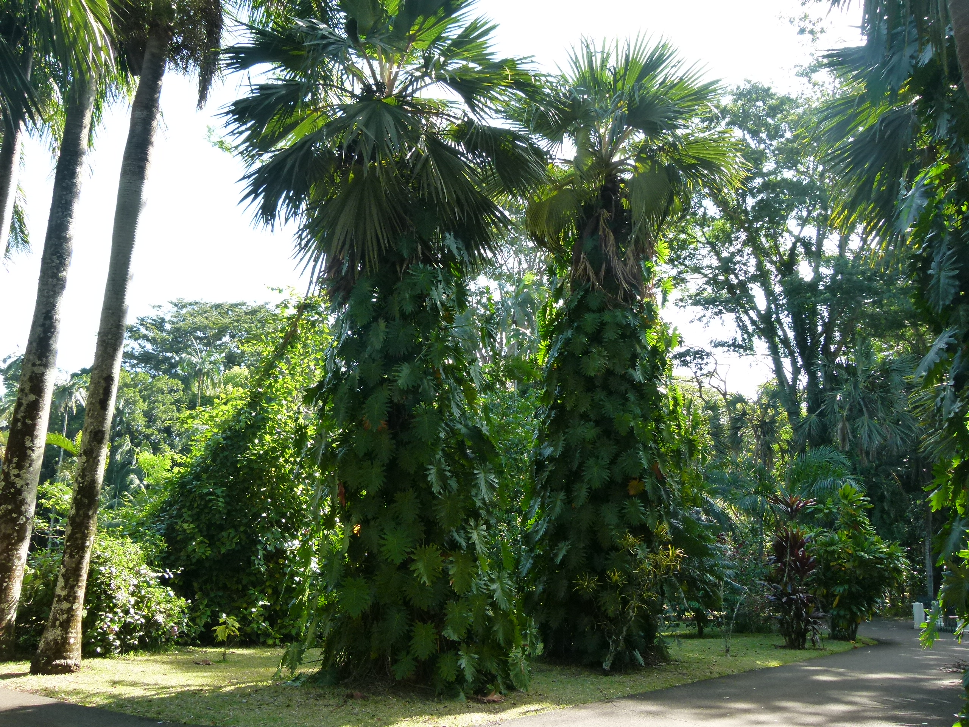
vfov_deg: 48.2
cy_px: 364
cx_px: 484
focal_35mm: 29
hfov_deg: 61.7
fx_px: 812
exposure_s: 1/125
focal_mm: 5.2
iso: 160
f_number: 4
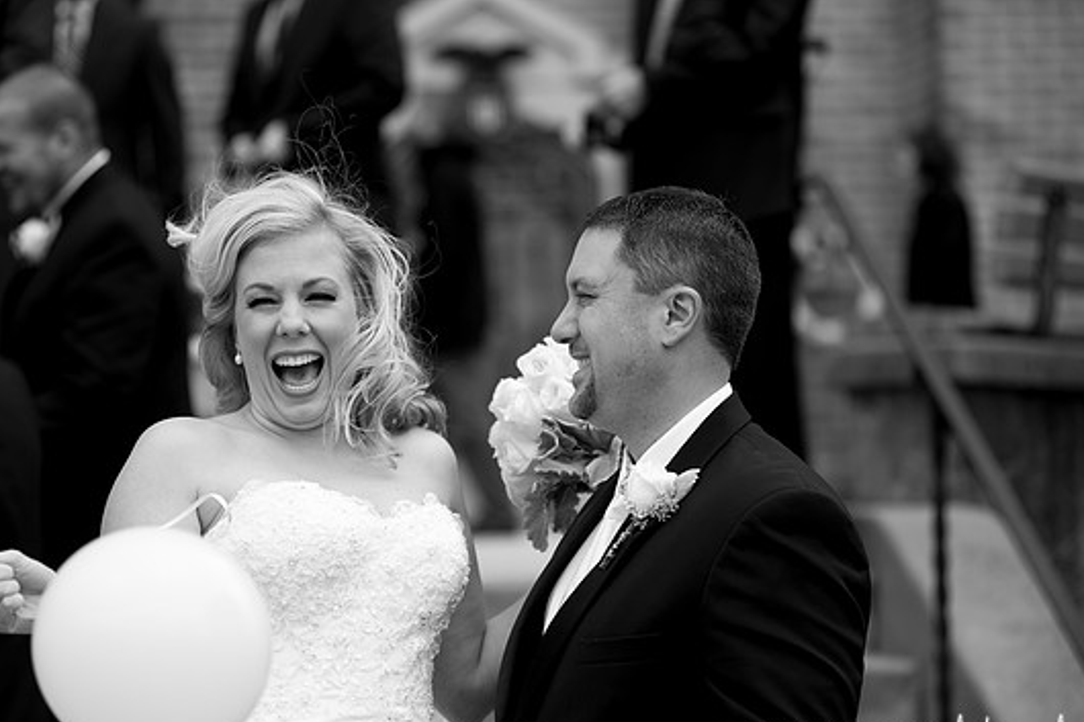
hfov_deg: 17.8
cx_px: 520
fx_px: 3462
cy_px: 394
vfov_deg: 11.9
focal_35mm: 115
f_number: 2.8
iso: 250
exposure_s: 1/640
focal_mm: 105
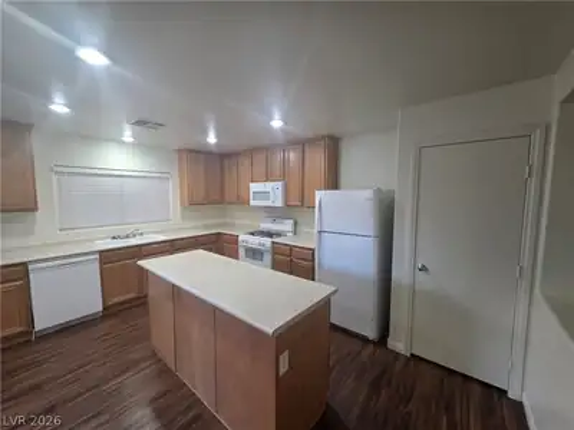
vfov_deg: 89.9
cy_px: 215
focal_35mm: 13
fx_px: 216
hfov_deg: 106.2
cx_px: 287
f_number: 1.9
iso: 200
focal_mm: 2.2
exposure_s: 1/60
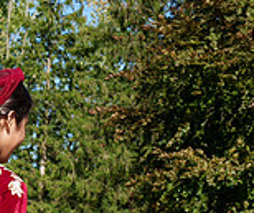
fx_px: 1133
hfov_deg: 12.2
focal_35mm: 148
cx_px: -118
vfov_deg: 10.4
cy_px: 292
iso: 100
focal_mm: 35
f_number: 6.3
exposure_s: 1/200
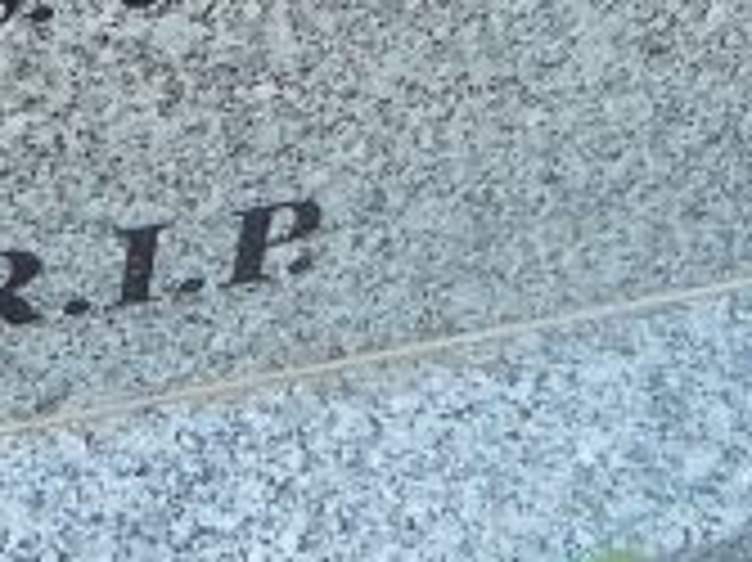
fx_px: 2909
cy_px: -288
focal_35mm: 134
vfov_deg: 10.6
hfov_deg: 14.6
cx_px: 126
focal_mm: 5.2
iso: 80
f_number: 2.8
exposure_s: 1/160
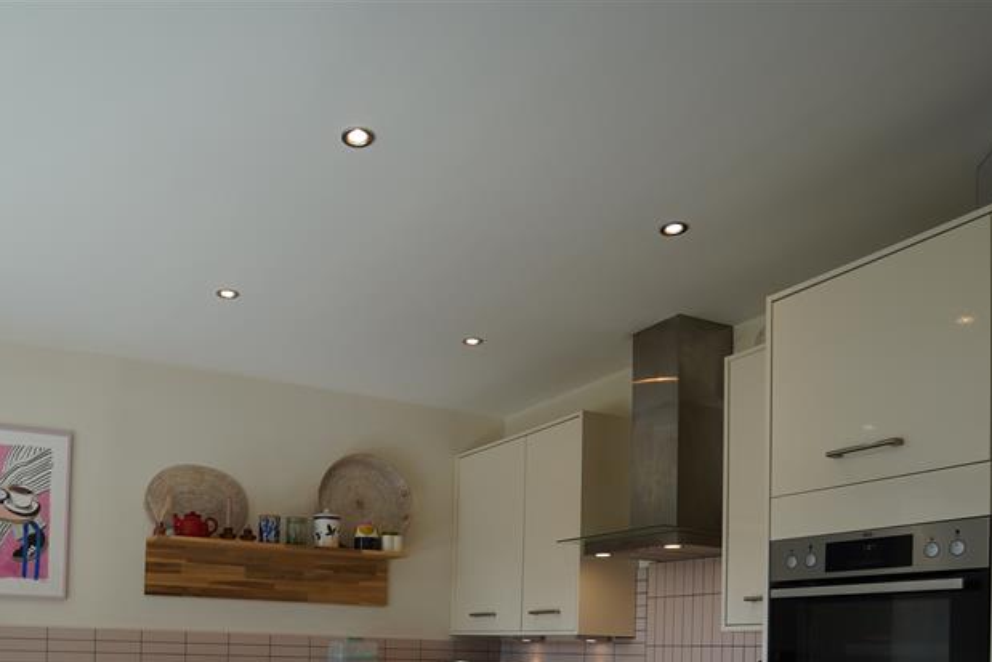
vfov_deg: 38.3
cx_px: 359
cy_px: 640
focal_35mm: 31
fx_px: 854
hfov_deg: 59.3
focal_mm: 16
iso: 160
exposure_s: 1/160
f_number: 4
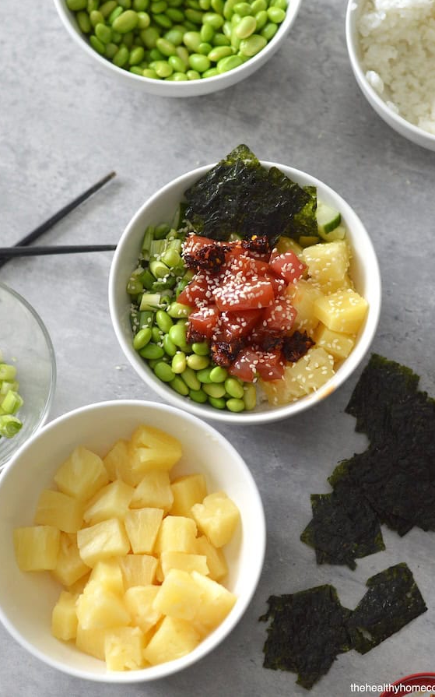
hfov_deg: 16.9
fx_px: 1461
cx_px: 228
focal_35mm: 77
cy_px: 347
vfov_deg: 26.8
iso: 1100
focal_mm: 50
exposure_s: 1/500
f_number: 2.8
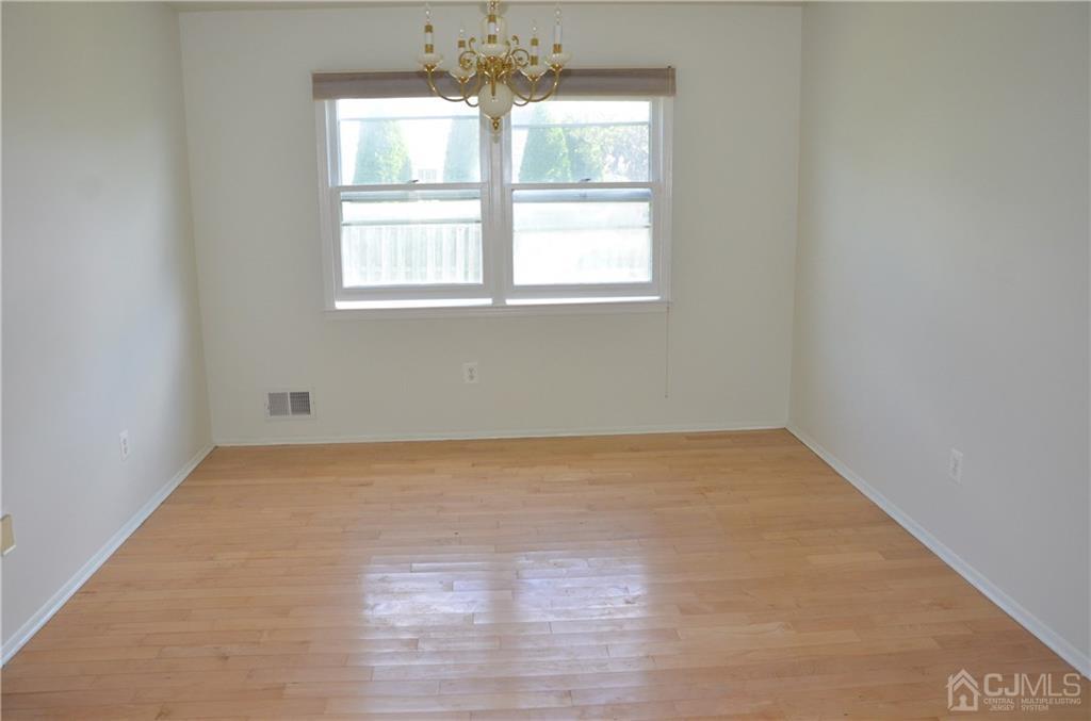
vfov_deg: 47.7
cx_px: 546
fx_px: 816
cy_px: 360
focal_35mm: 27
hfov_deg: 67.5
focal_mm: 18
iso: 1250
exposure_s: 1/250
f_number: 5.6
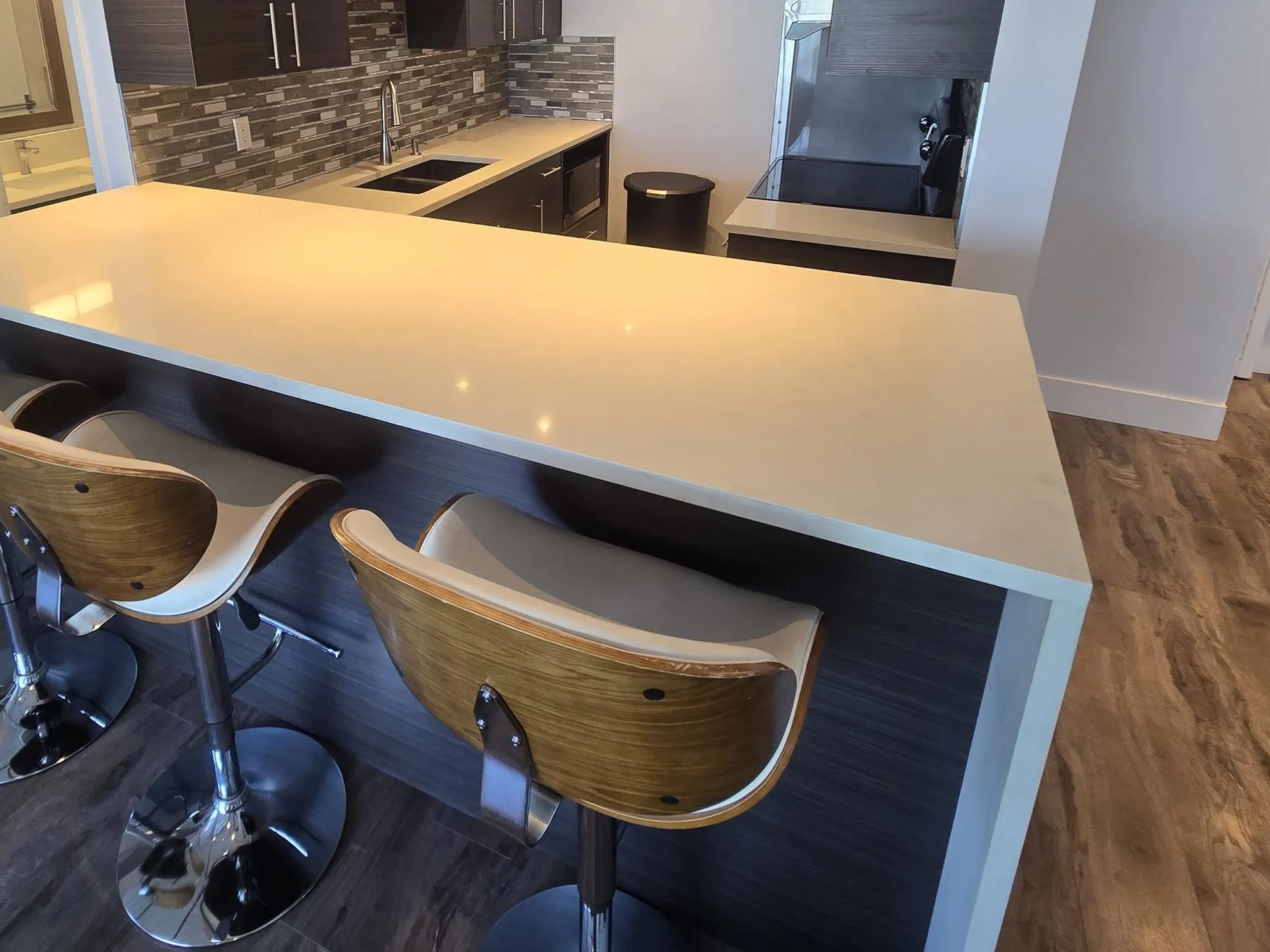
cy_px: 267
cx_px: 486
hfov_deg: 80.4
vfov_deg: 63.1
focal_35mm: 20
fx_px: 734
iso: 125
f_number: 2.2
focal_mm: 2.2
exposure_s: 1/60
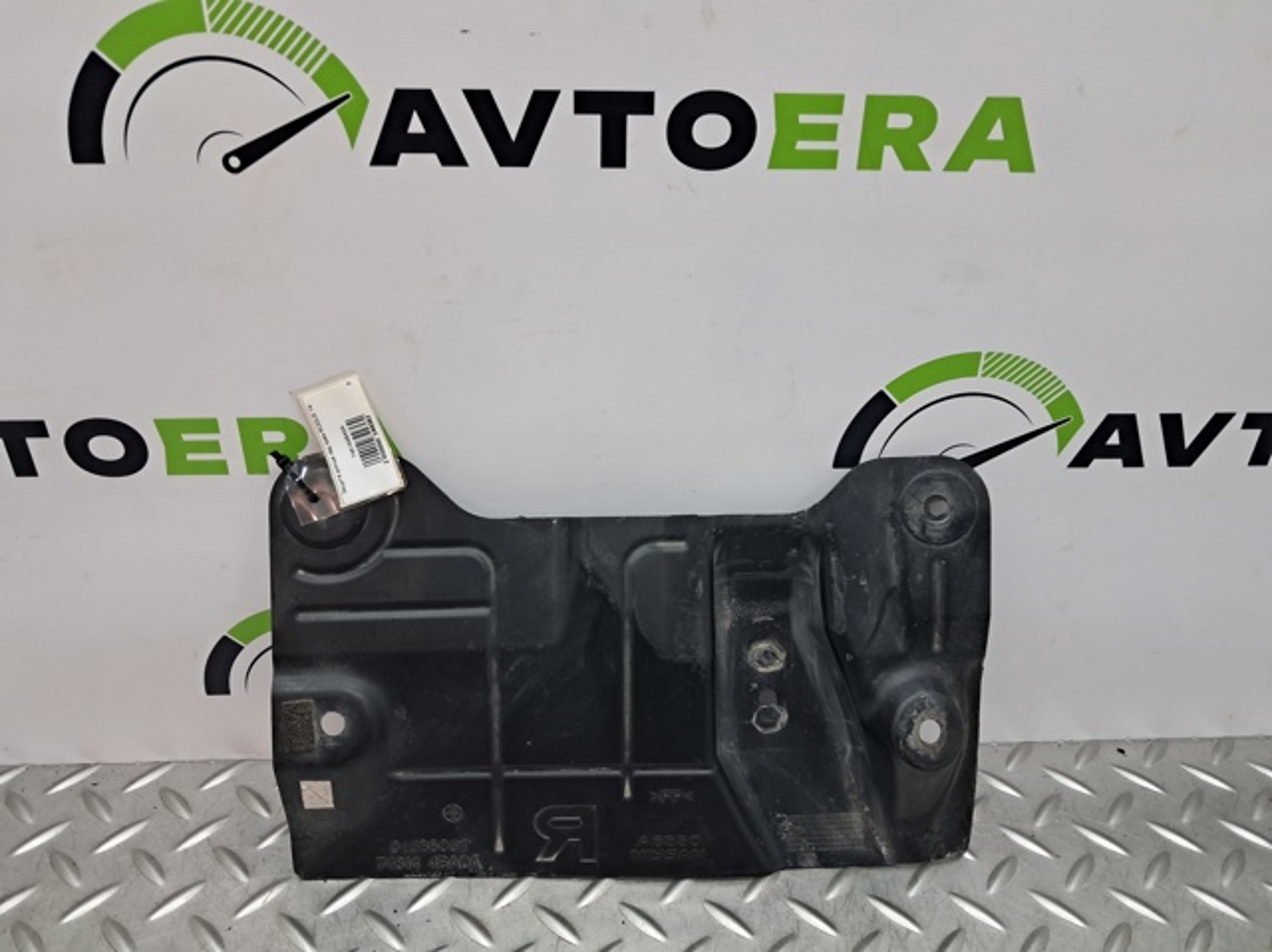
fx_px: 991
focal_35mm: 27
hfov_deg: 65.4
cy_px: 476
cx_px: 636
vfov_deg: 51.3
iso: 100
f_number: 1.8
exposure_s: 1/50
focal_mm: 4
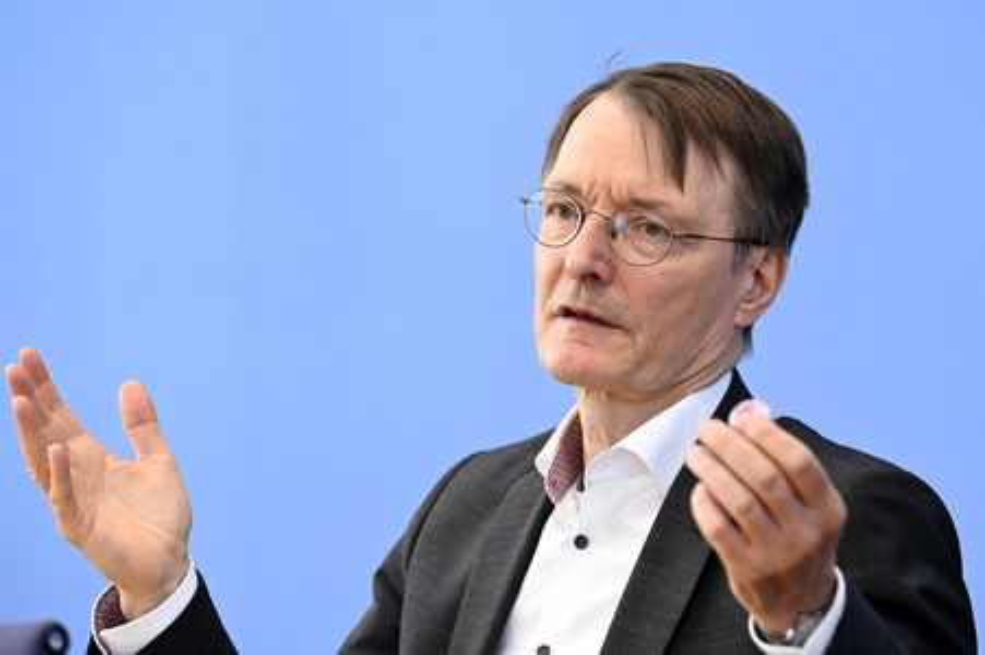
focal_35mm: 185
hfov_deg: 11.1
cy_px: 328
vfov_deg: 7.4
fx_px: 5058
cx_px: 492
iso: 3200
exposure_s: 1/800
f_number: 4.5
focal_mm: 185
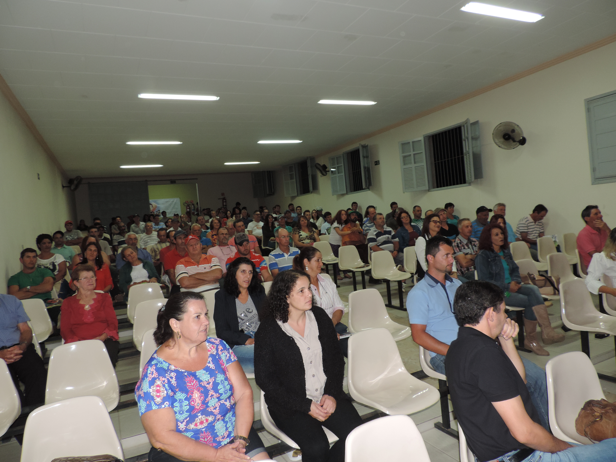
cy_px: 231
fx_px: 427
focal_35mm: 24
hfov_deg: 71.6
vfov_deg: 56.8
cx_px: 308
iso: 200
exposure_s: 1/30
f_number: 3
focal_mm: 4.3
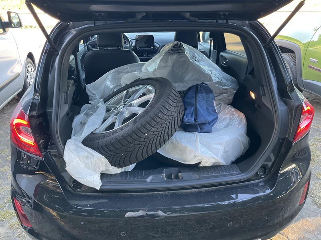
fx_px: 269
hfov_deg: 61.7
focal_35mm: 29
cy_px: 120
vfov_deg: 48.2
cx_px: 160
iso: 100
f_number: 1.8
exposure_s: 1/60
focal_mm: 3
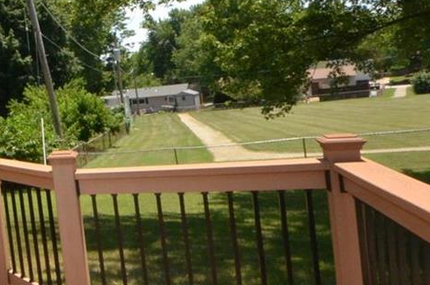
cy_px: 80
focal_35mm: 41
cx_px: -139
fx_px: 489
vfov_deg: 32.0
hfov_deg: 33.5
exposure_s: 1/250
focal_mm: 8
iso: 1000
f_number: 22
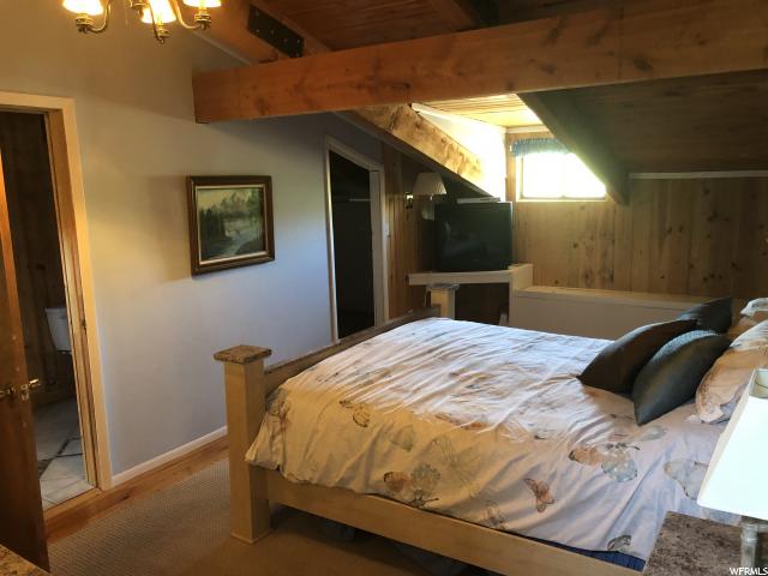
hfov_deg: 63.4
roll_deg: +1.6
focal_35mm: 28
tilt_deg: -9.2
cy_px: 288
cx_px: 384
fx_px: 621
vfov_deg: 49.7
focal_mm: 3.99
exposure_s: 1/9
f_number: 1.8
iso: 100
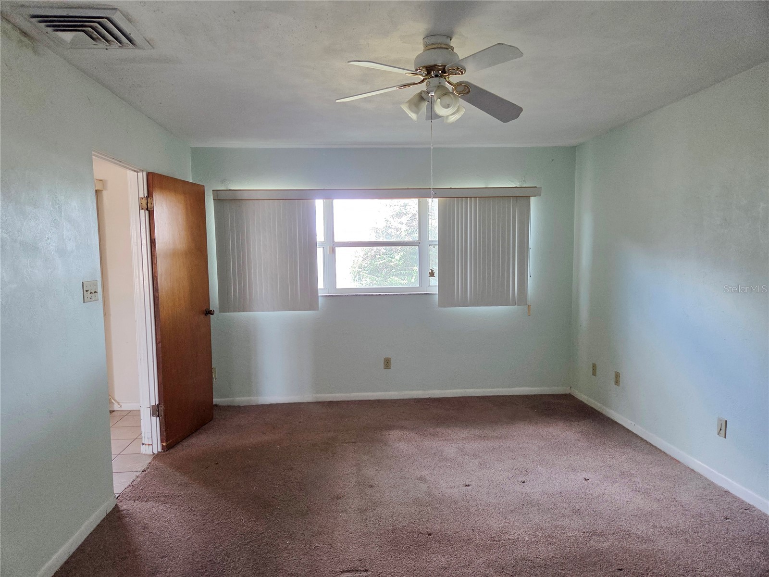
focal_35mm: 23
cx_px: 384
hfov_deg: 73.9
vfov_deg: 58.9
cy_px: 288
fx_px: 511
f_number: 1.8
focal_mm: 5.4
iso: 320
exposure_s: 1/120
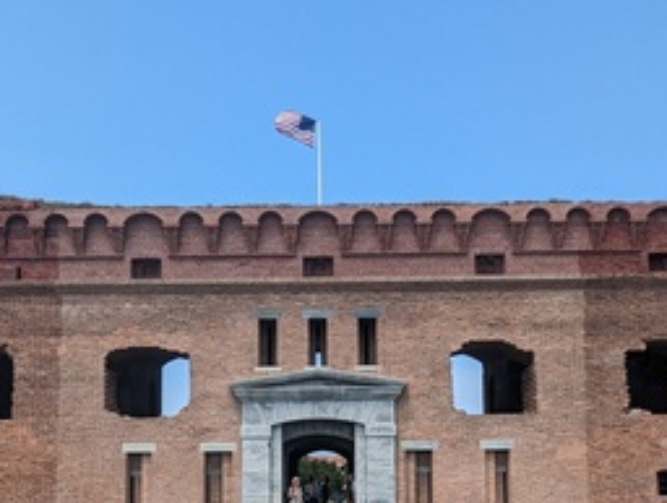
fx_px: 676
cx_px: 323
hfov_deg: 52.5
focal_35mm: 35
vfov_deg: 38.8
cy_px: 422
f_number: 2.2
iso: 47
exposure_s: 1/1227
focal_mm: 2.35
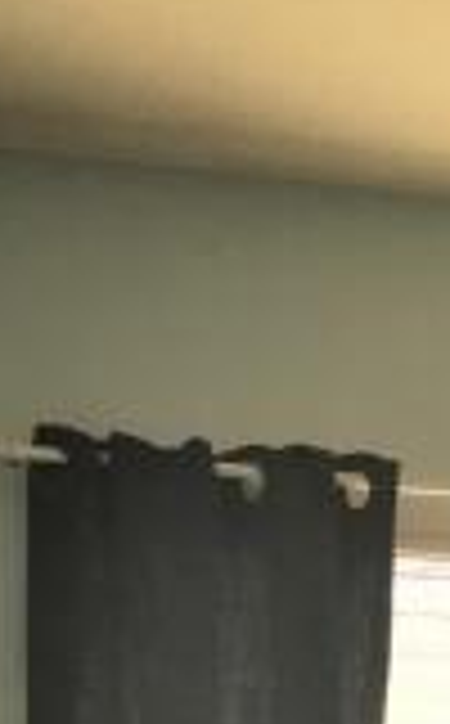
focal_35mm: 147
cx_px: 896
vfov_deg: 12.4
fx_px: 2897
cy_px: 1479
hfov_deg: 8.4
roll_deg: +0.0
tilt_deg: -7.7
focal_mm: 4.15
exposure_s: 1/120
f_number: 2.2
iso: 32
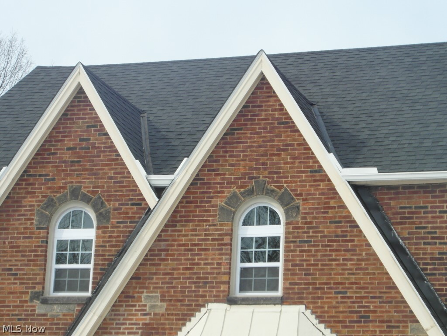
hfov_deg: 16.4
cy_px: 168
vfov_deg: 12.3
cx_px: 224
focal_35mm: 120
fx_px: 1550
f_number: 4.4
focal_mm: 19.5
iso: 100
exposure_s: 1/350
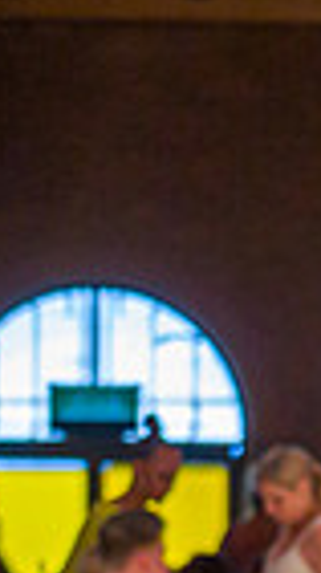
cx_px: 1348
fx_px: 6739
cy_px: 711
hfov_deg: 2.6
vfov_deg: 4.8
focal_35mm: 444
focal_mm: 78
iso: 400
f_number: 3.5
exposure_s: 1/250
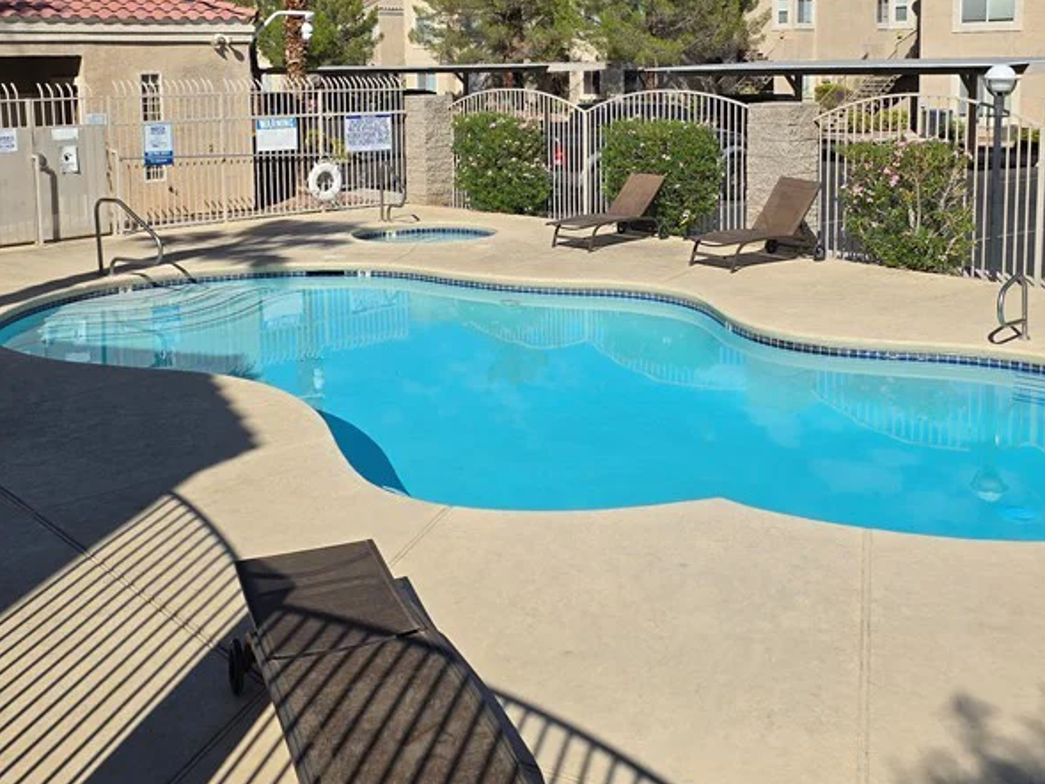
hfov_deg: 46.8
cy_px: 208
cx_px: 495
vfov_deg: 35.3
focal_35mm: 40
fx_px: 1208
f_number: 1.7
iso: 12
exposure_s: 1/1339
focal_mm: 6.3
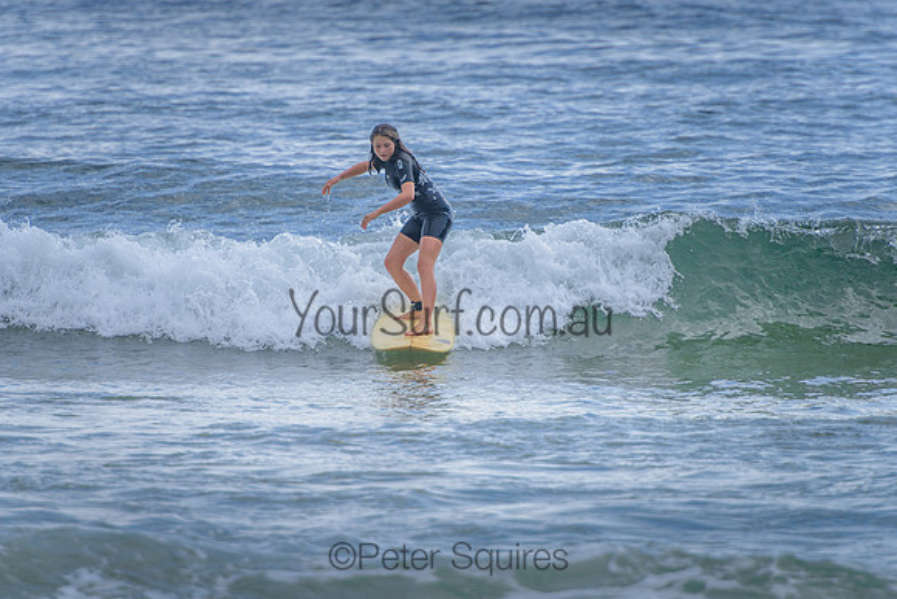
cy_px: 307
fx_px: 12220
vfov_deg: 2.8
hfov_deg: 4.2
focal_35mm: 490
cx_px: 455
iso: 200
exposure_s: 1/1600
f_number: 5.6
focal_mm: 400
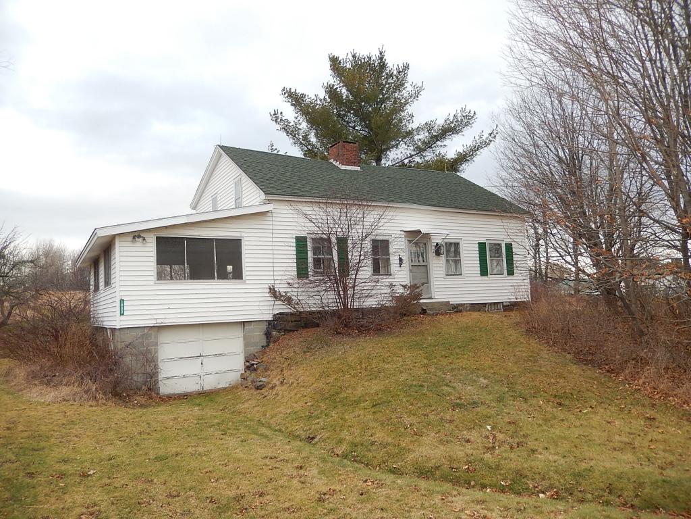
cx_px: 346
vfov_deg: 54.9
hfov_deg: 69.4
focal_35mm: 25
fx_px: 499
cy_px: 260
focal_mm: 4.5
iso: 125
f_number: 3.4
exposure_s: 1/100
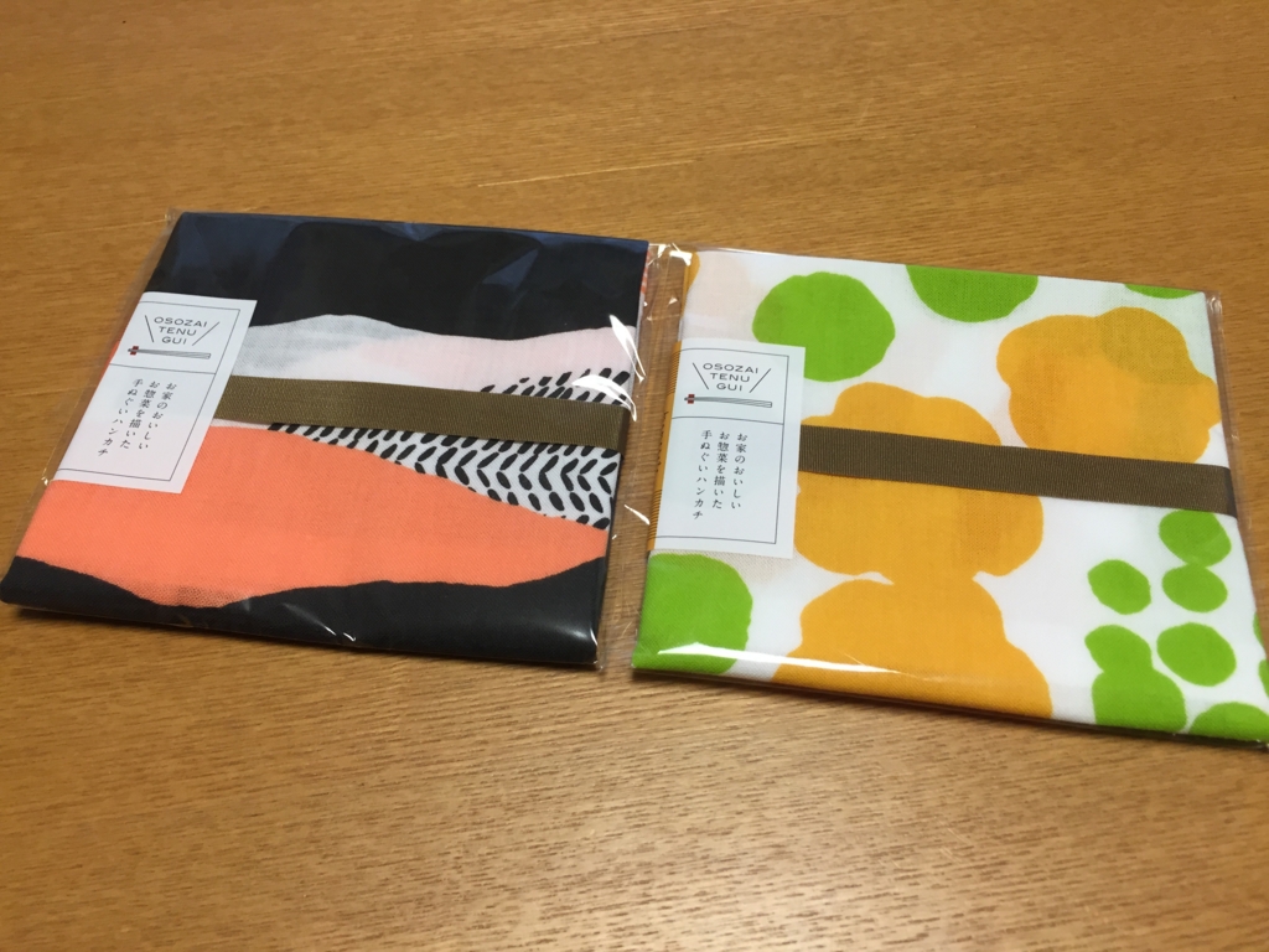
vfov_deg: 48.2
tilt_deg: -59.4
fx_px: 1063
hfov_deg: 61.7
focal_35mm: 29
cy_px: 476
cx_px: 634
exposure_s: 1/30
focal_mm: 4.15
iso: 32
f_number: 2.2
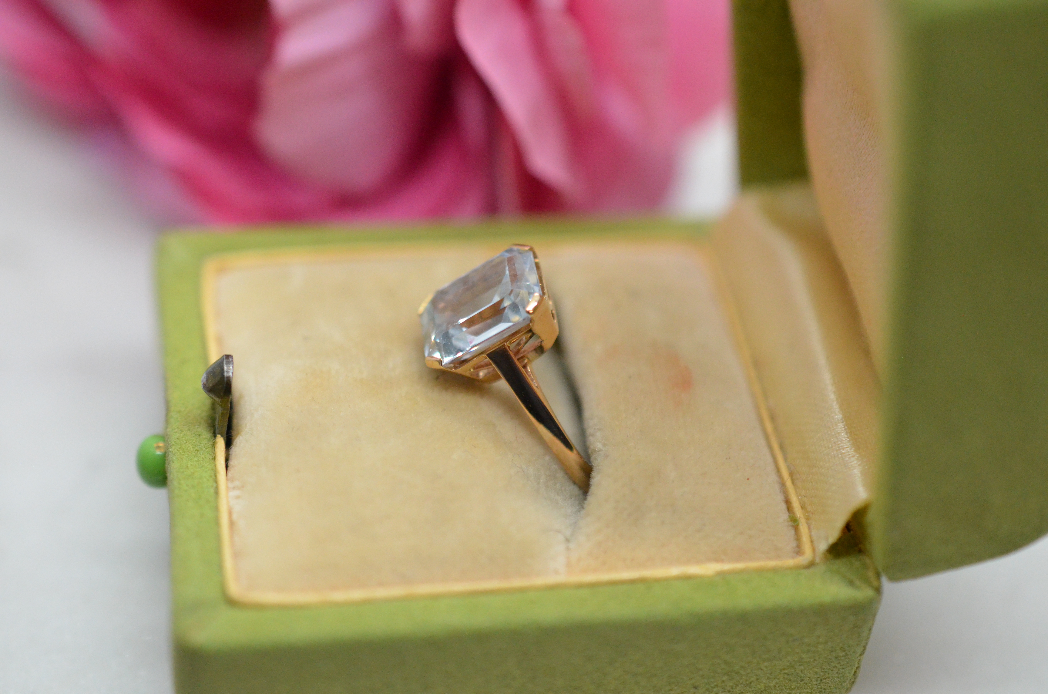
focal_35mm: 60
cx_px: 524
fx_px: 1743
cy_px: 347
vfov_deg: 22.5
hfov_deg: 33.5
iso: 3200
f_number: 4
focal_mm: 40
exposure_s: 1/2000
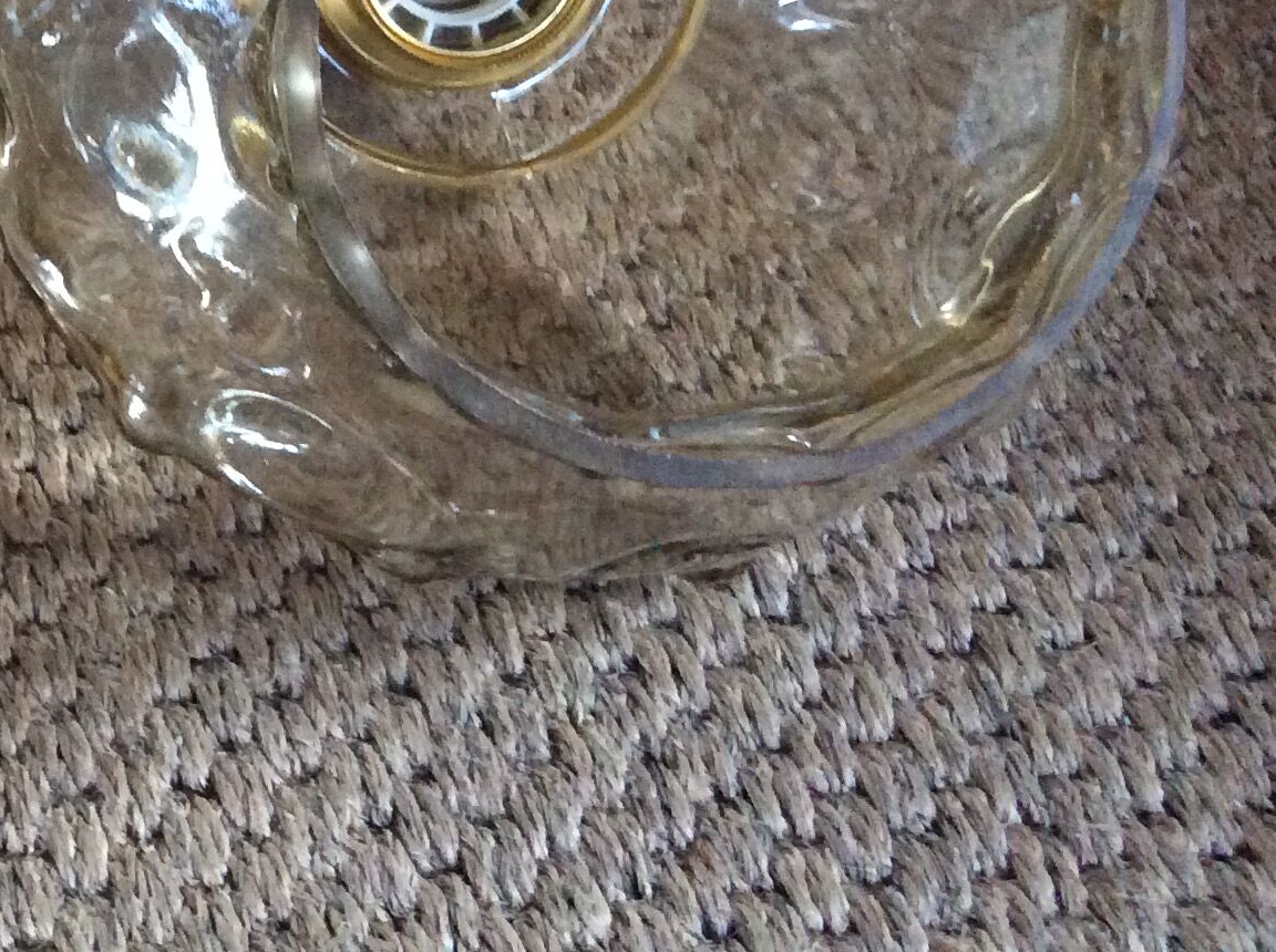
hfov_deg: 25.2
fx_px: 2650
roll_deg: +1.0
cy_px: 65
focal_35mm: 72
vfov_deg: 19.9
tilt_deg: -44.1
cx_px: -110
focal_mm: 3.3
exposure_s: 1/20
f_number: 2.4
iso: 250
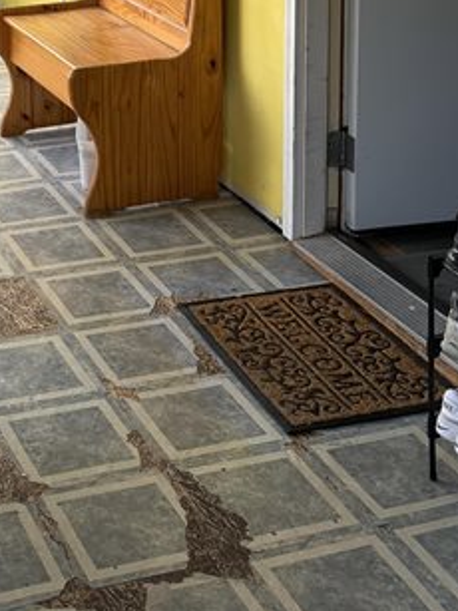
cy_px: -175
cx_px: -22
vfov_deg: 23.2
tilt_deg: -5.7
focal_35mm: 75
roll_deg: +0.6
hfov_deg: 19.0
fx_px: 1324
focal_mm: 6.76
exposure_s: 1/235
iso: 64
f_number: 1.78
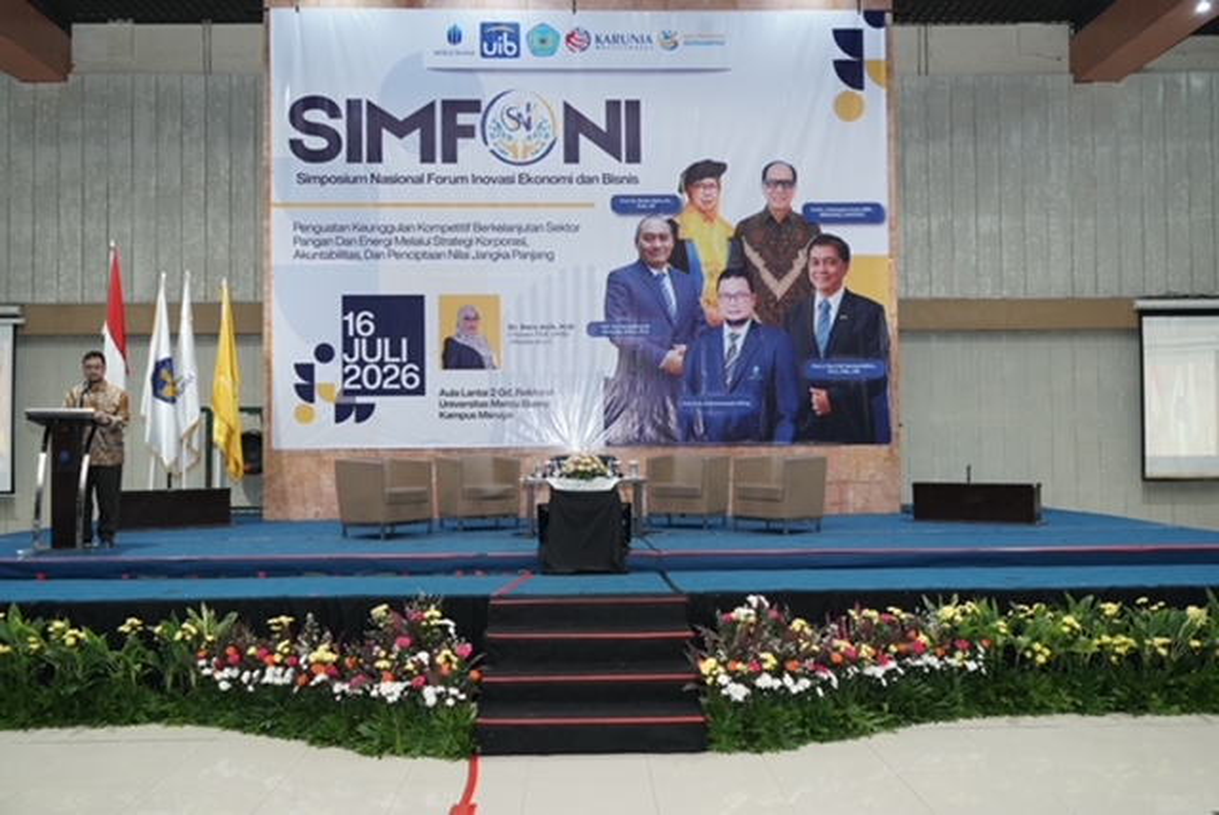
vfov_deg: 42.4
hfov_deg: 60.2
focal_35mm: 31
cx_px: 610
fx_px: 1051
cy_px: 408
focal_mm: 31
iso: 4000
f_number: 6.3
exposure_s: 1/100
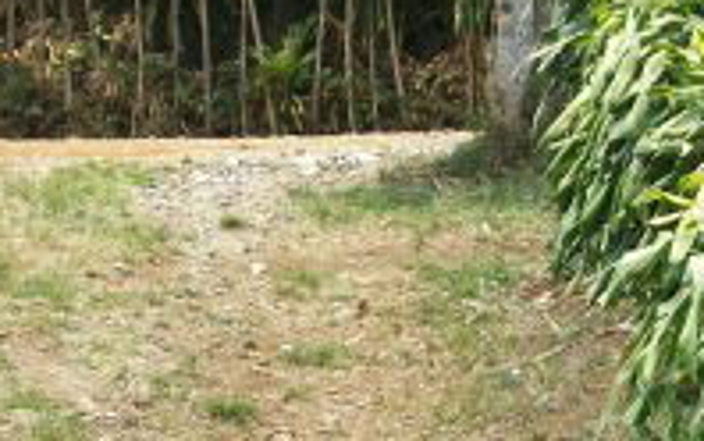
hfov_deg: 10.9
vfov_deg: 6.8
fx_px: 3686
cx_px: 562
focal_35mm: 192
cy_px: 469
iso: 64
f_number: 3.3
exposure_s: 1/400
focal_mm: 9.4
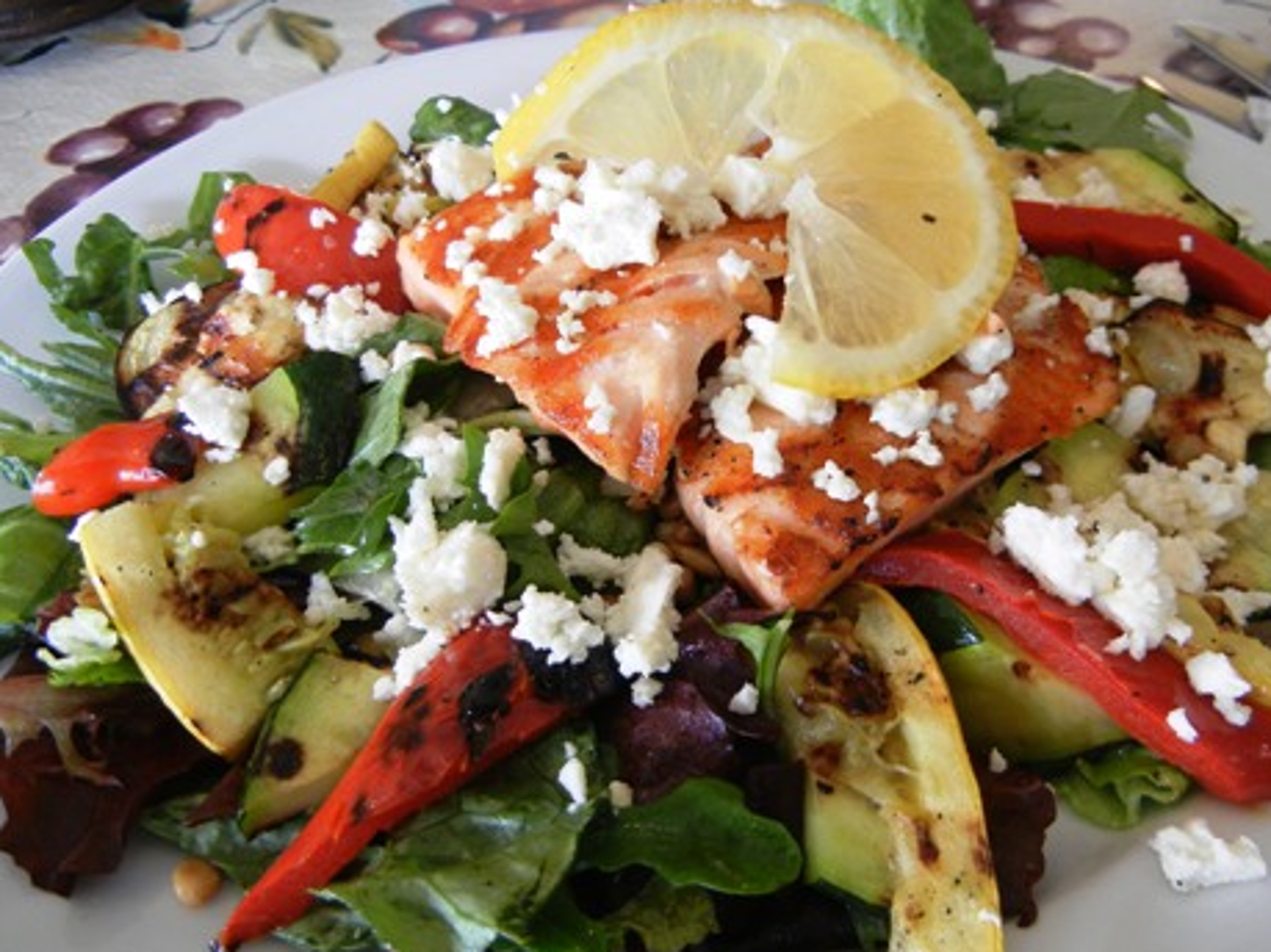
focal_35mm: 34
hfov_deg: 53.9
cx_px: 698
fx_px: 1248
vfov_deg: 41.8
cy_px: 493
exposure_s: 1/30
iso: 244
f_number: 3.5
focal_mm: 5.4
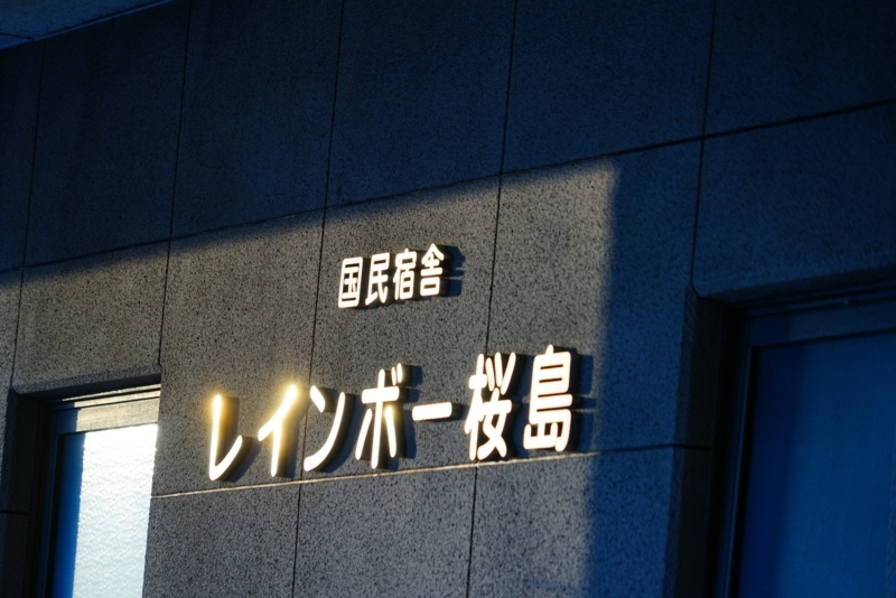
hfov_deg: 8.6
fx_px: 5975
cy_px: 299
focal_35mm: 240
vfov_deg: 5.7
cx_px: 448
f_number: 6.3
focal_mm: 240
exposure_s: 1/250
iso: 320
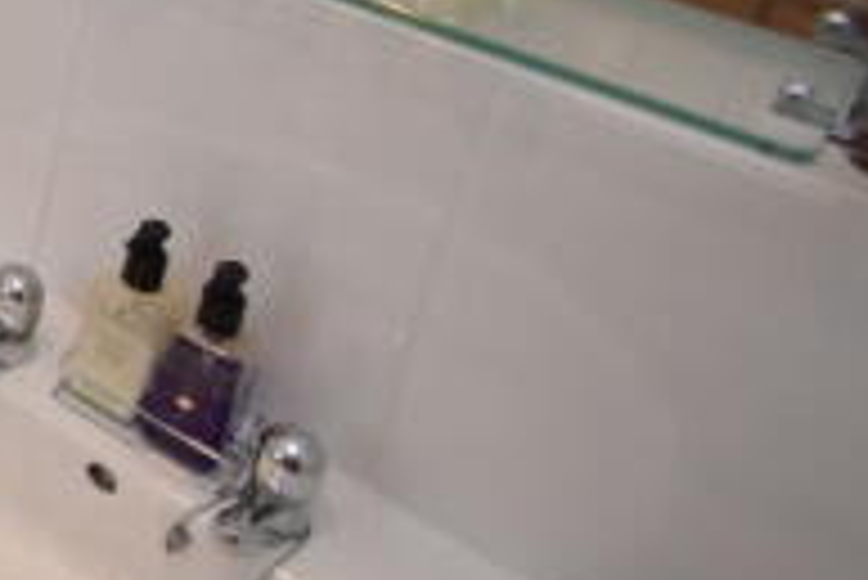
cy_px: -178
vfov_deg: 23.4
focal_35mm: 51
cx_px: -447
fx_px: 1231
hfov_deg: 26.9
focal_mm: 10
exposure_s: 1/80
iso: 800
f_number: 4.5
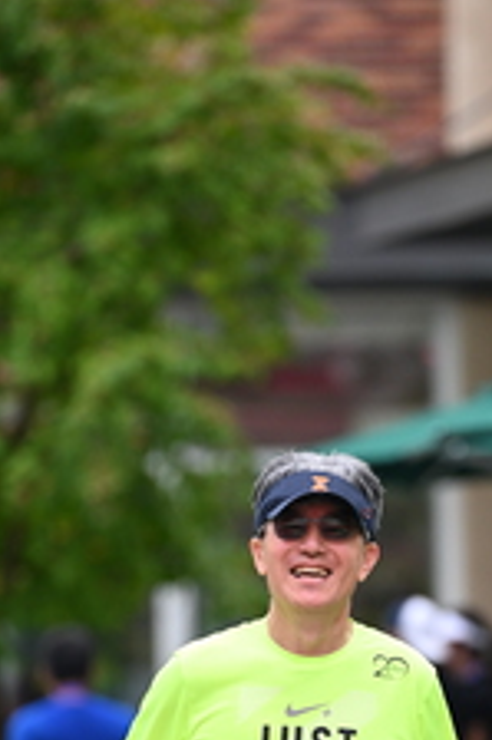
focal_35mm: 491
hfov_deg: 2.8
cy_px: 628
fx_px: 10080
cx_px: 299
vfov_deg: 4.2
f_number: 2.8
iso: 640
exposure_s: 1/2000
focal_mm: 200
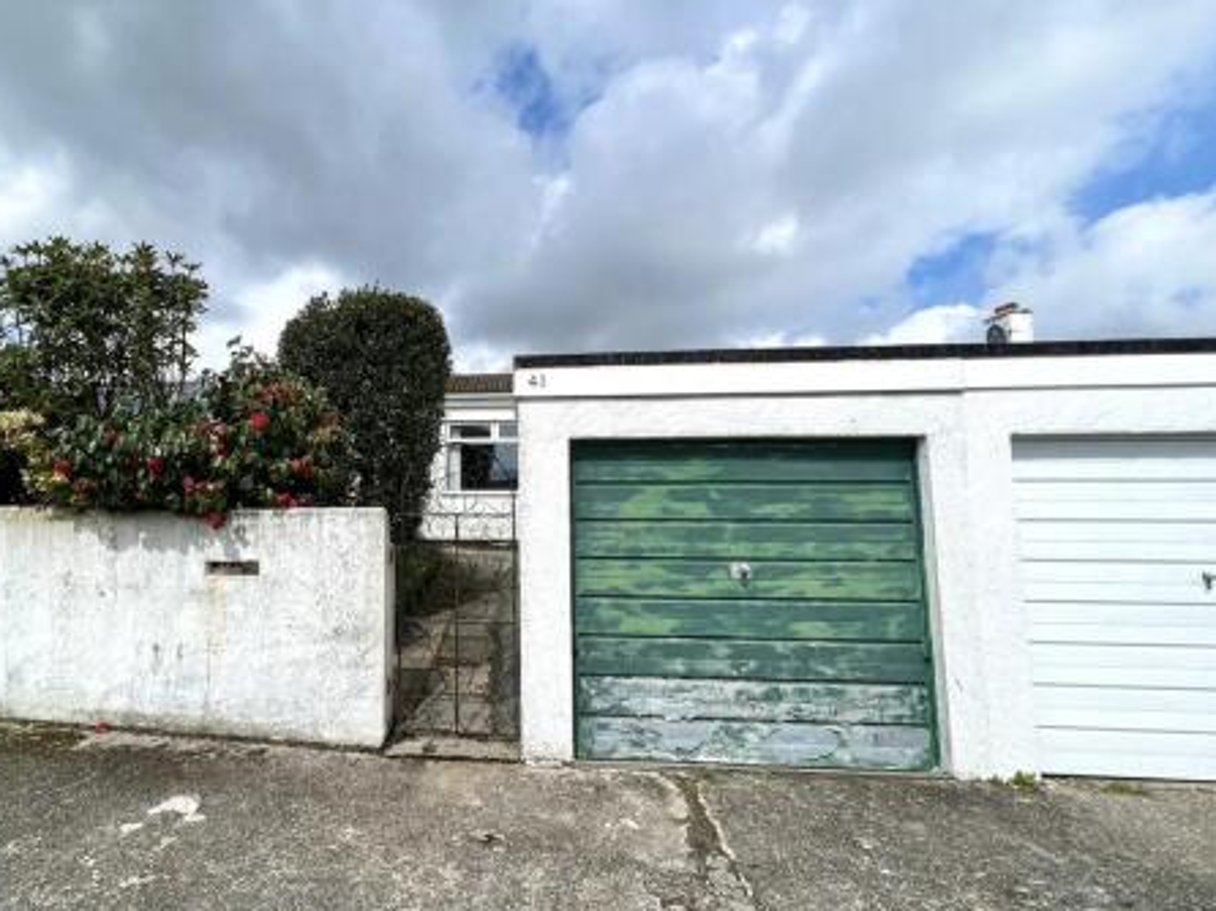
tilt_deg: +4.8
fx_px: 597
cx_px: 454
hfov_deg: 89.2
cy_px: 443
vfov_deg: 74.7
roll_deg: -0.2
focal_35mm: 17
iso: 32
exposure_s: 1/2801
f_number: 1.8
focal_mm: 1.57
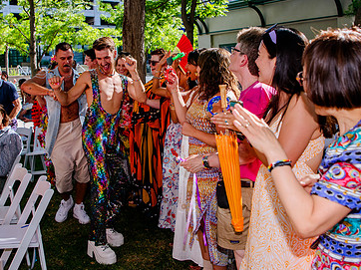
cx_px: 163
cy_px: 104
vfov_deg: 38.4
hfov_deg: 50.1
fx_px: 386
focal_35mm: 37
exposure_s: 1/640
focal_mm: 24
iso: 200
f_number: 3.5
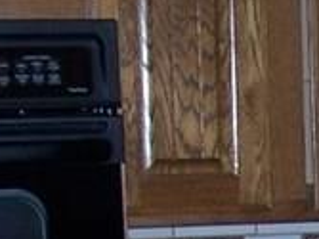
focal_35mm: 215
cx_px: 611
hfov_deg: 8.8
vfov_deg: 6.6
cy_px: 541
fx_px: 1980
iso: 80
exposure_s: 1/60
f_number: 2.8
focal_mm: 6
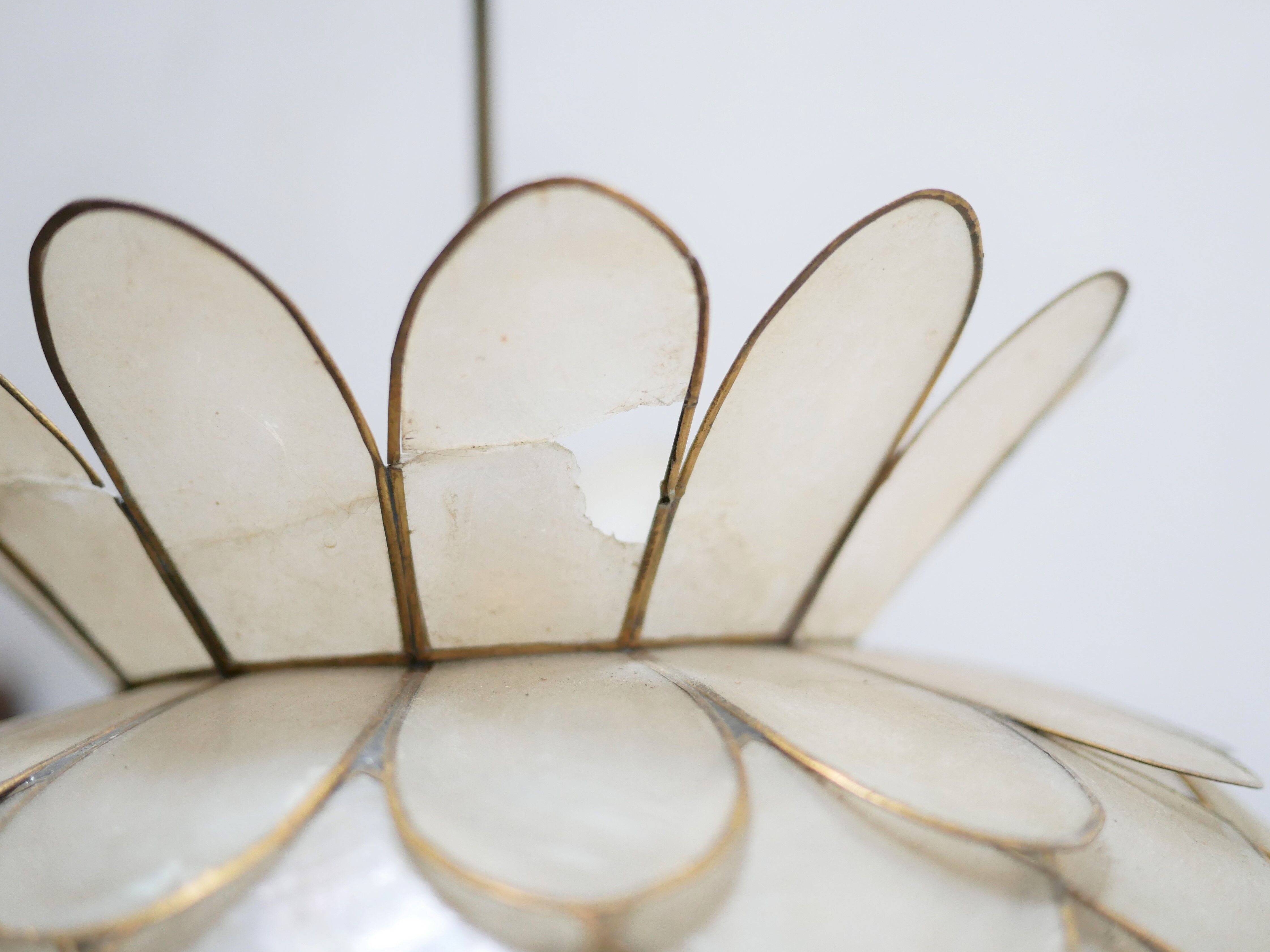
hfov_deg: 45.8
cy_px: 471
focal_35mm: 41
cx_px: 628
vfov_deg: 35.1
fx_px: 1504
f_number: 1.7
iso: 640
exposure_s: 1/60
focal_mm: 20
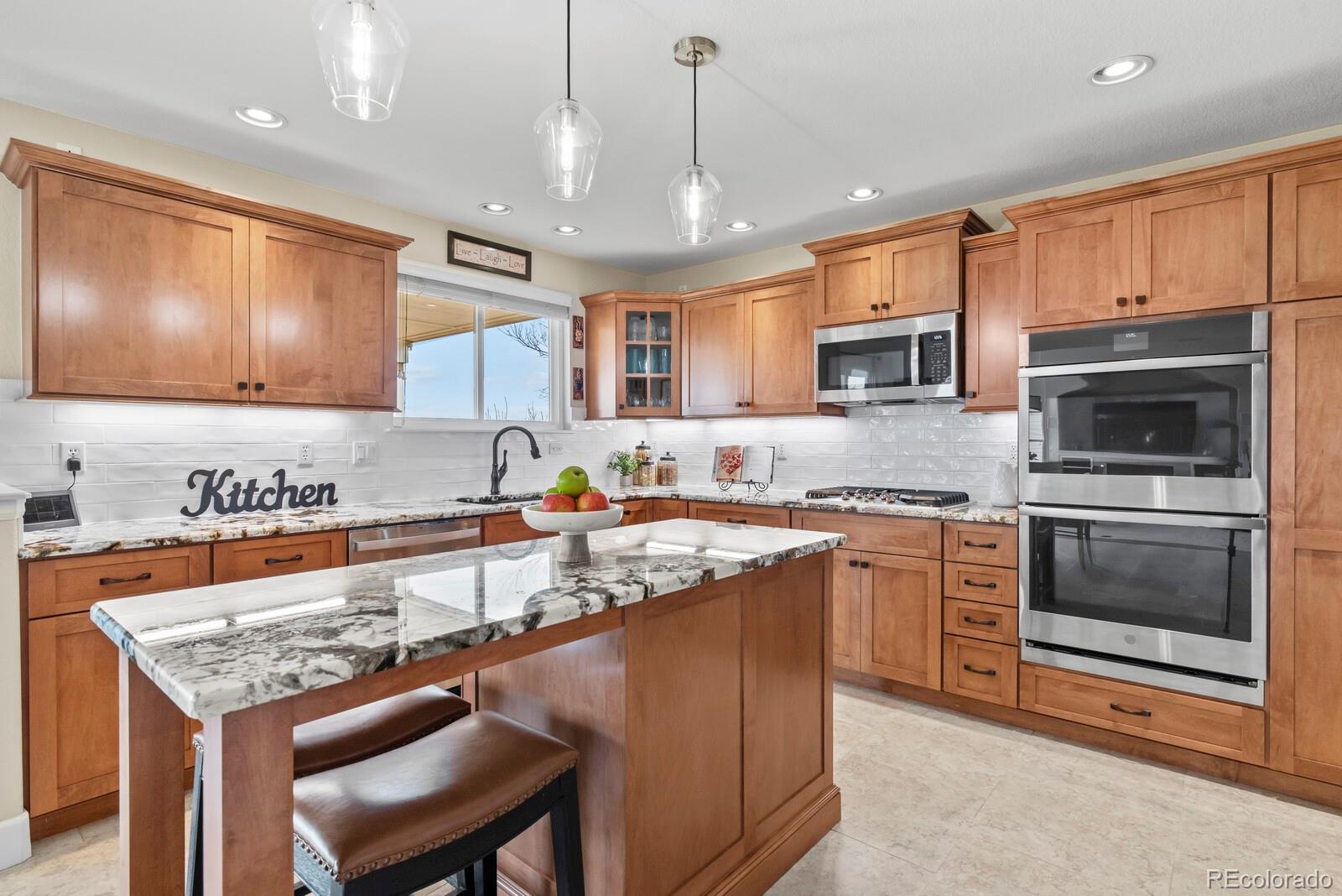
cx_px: 671
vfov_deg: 70.5
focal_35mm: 17
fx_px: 634
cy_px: 448
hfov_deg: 93.3
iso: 250
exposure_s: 1/20
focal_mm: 17
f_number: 8
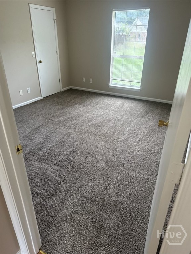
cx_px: 96
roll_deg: +0.2
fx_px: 177
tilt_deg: -26.3
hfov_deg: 56.8
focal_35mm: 24
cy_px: 127
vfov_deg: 71.6
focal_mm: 6.76
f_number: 1.78
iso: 200
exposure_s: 1/60
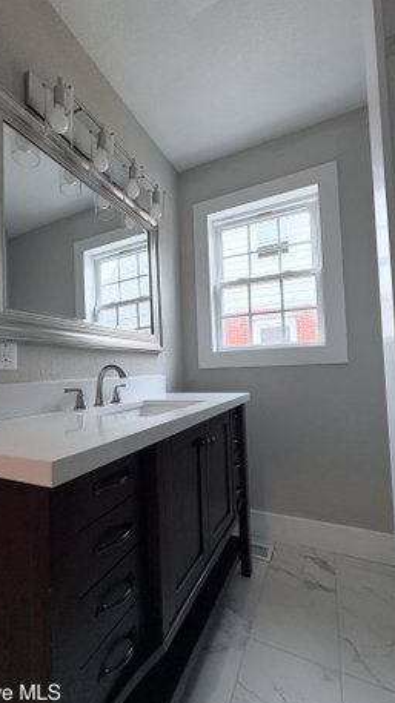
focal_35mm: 16
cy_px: 358
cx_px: 180
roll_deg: +2.3
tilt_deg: +3.8
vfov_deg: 99.4
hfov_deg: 66.9
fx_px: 298
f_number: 2.2
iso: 125
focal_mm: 2.22
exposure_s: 1/135
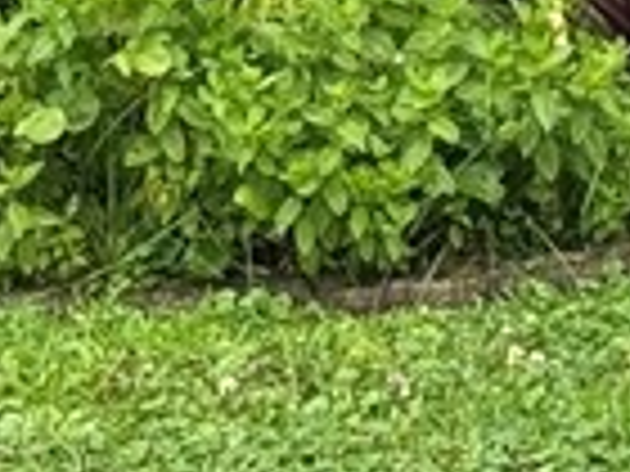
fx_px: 6388
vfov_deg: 4.0
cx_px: 765
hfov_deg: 5.6
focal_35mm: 351
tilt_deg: -1.6
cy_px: -1137
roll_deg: +0.6
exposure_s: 1/379
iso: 64
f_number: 1.78
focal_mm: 6.76
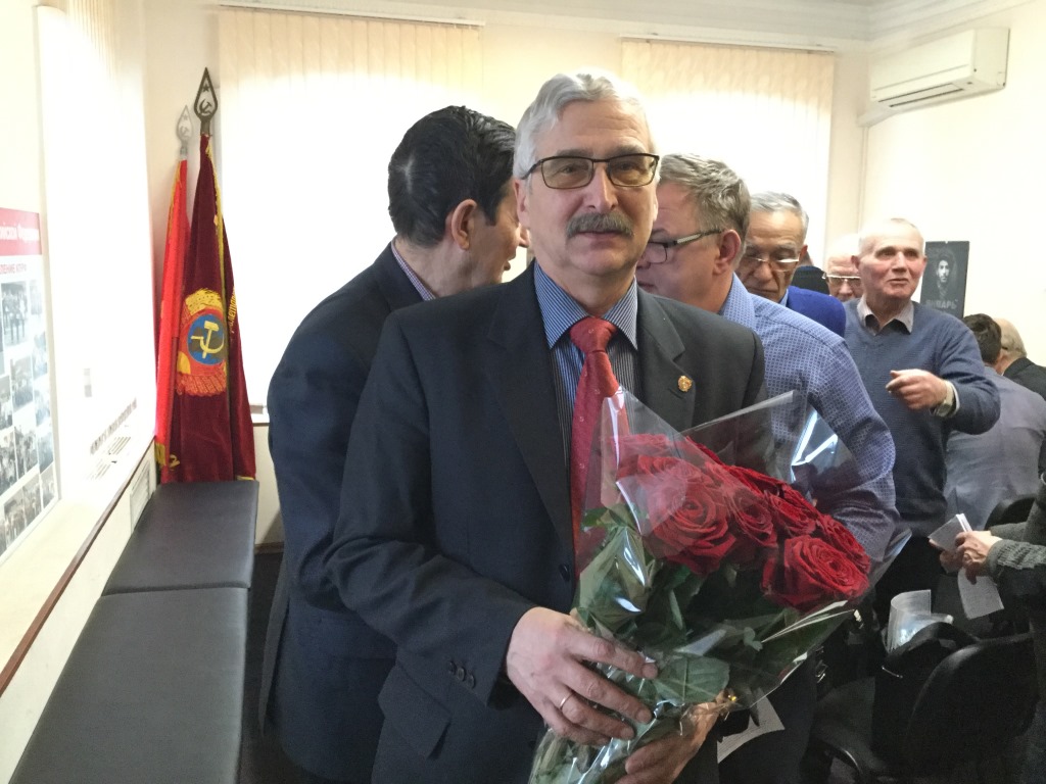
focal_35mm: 31
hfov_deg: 58.4
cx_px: 523
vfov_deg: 45.4
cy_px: 392
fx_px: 937
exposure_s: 1/25
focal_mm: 3.3
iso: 250
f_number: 2.4
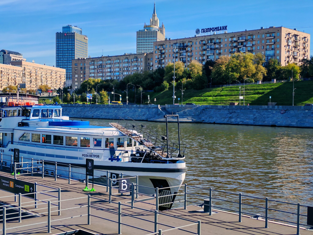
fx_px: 488
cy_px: 118
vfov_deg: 27.0
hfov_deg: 35.5
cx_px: 156
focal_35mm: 54
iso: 50
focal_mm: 5.52
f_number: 1.95
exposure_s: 1/1100
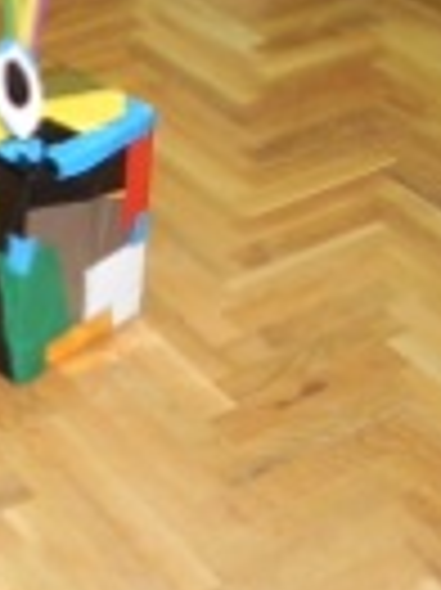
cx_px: -104
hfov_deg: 15.9
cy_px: -77
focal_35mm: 89
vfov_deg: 20.8
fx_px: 1514
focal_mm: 4.6
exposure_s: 1/30
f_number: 2.8
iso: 200
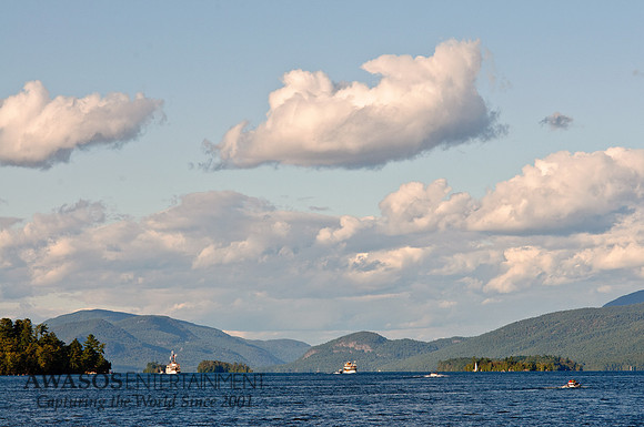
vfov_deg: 8.7
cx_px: 322
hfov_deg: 13.1
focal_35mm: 158
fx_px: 2814
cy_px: 214
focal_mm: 105
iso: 200
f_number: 11
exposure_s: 1/400
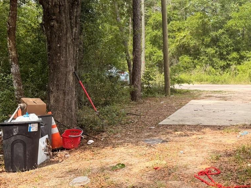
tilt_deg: -2.6
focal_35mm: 51
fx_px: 370
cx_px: 217
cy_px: 78
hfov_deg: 35.7
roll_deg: -0.5
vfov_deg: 28.5
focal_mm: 6.76
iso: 100
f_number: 1.78
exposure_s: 1/2169
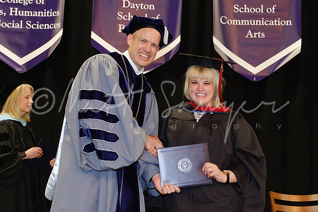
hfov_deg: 34.9
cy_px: 138
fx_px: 506
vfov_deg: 23.6
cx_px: 173
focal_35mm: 57
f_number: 4
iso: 1250
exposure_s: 1/125
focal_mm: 26.6
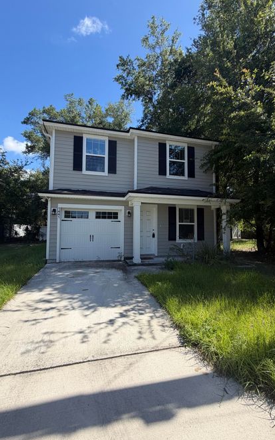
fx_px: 180
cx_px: 134
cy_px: 220
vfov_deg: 101.5
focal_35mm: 15
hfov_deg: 74.7
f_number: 2.2
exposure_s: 1/770
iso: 32
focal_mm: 2.22
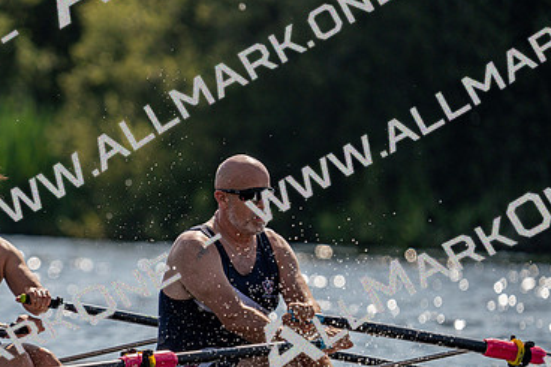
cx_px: 136
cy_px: 248
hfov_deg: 3.1
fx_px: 10188
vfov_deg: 2.1
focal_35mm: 666
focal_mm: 422
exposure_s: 1/1600
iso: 160
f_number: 6.3
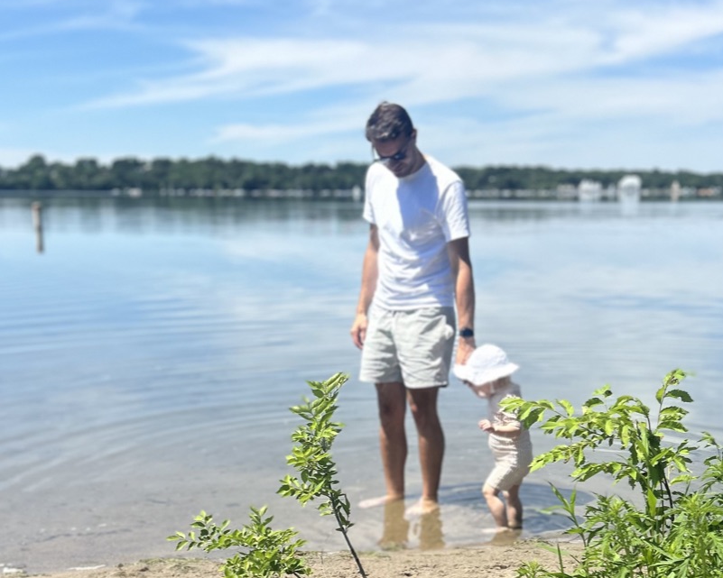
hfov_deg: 47.9
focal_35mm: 38
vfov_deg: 39.0
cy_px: 226
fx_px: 813
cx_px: 391
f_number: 1.5
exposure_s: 1/5882
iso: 50
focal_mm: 5.7
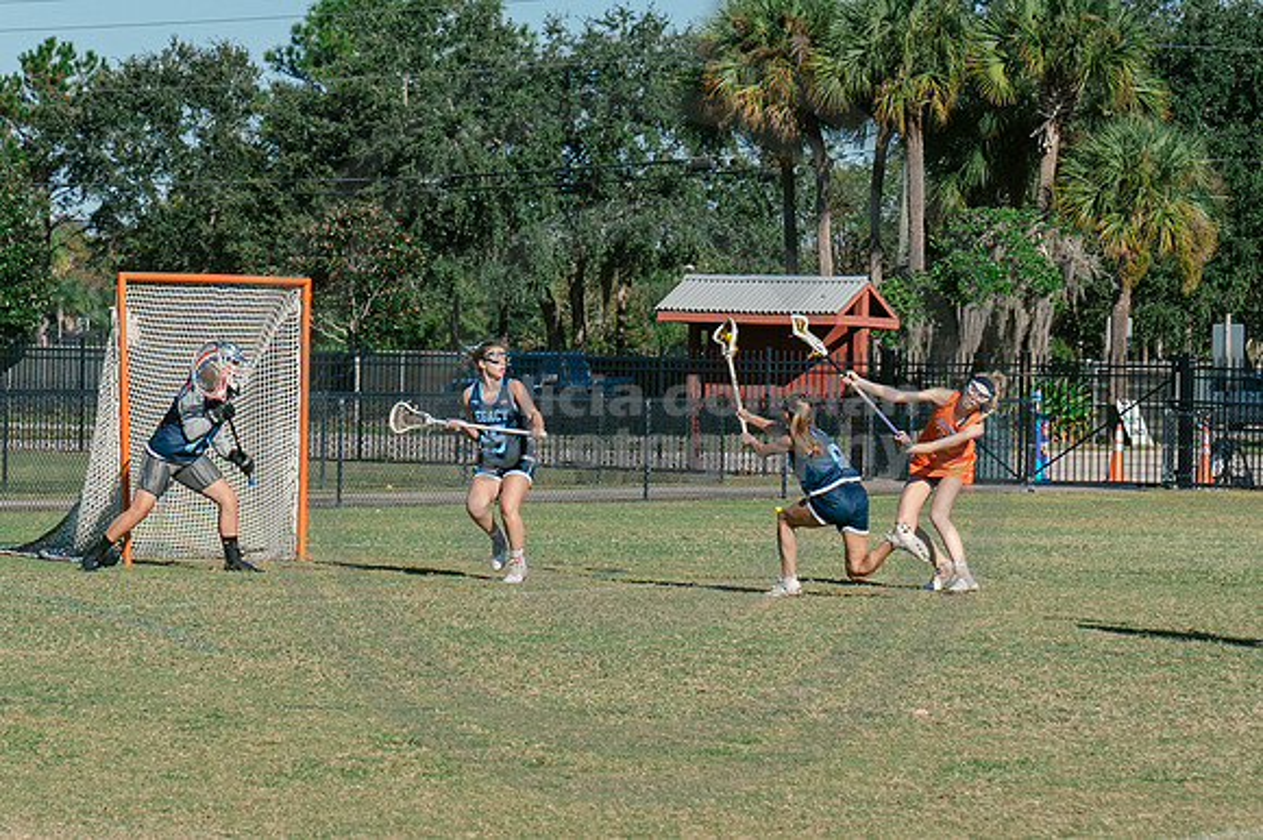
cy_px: 414
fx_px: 5638
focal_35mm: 161
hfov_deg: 12.7
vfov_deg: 8.5
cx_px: 190
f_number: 5.6
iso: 250
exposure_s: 1/1600
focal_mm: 70
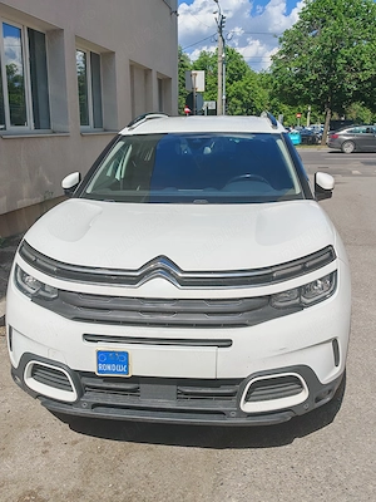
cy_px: 251
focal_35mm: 35
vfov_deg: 52.6
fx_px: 507
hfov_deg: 40.7
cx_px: 188
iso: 100
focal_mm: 6.83
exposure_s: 1/13000
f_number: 2
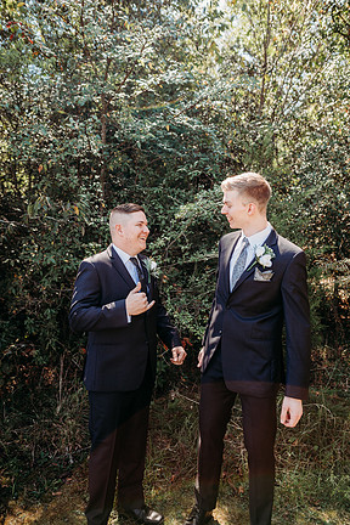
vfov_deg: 71.5
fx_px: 365
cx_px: 181
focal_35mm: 25
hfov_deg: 51.3
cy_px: 255
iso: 125
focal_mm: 24
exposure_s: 1/400
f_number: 2.8
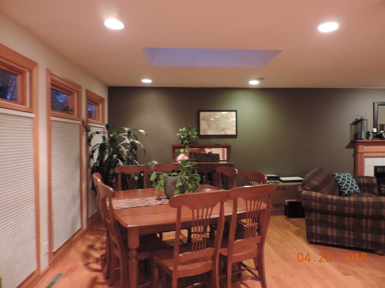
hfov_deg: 71.6
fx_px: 267
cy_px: 144
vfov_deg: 56.8
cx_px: 192
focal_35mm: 24
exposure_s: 1/8
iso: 450
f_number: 3
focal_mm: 4.3
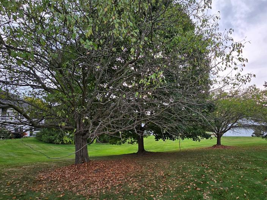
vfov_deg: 67.5
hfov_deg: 83.4
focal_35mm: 19
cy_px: 126
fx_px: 146
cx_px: 164
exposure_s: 1/203
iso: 50
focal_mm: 2.2
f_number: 2.2
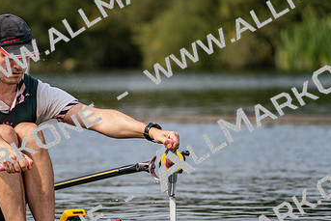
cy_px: 101
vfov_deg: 3.0
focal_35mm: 453
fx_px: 4167
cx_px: 73
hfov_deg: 4.5
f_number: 5.6
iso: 320
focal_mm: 268
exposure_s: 1/1600
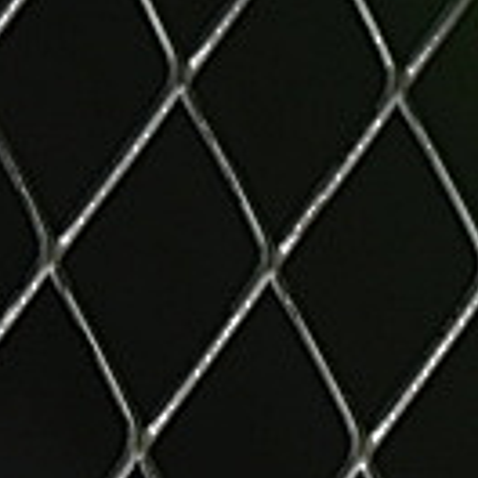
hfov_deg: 3.2
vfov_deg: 3.3
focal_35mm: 521
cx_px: 1916
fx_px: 8139
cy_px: -471
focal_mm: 50
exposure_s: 1/80
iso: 160
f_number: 7.1
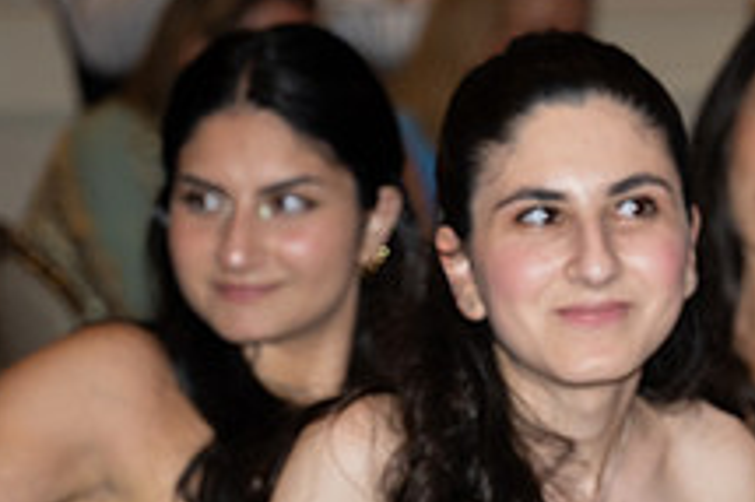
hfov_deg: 6.3
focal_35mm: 324
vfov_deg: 4.2
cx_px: 1001
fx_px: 6790
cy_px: 402
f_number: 5.6
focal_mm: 120
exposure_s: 1/100
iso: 800
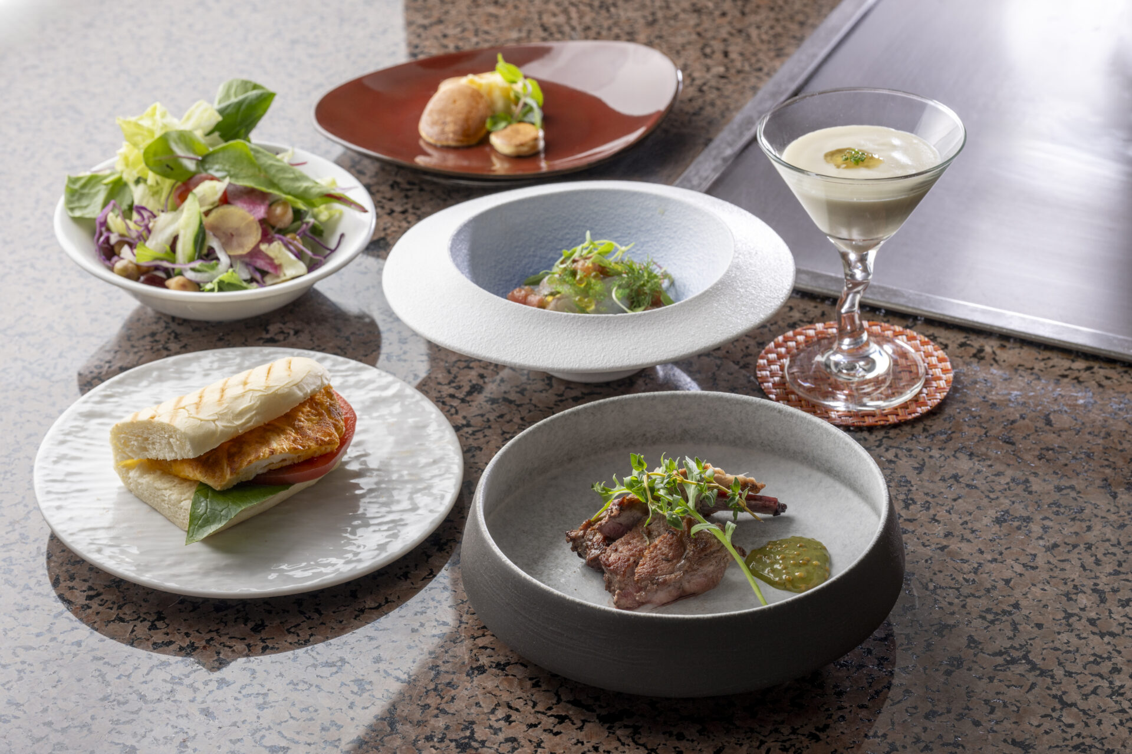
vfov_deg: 20.9
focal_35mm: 65
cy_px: 377
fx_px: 2044
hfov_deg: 31.0
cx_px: 566
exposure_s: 1/100
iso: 100
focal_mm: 65
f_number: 11
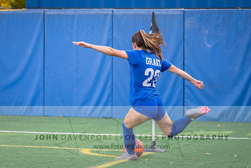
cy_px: 62
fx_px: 1095
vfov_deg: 8.7
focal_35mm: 157
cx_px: 95
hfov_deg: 13.1
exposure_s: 1/2000
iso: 1400
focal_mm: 95
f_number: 2.8
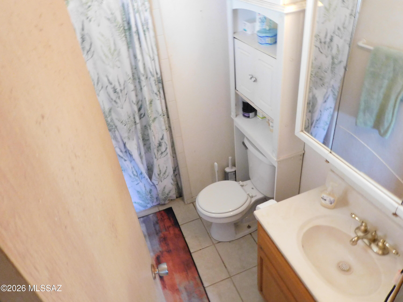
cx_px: 202
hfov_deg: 69.4
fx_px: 291
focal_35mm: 25
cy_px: 151
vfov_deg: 54.9
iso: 800
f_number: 3.1
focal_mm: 4.5
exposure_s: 1/25
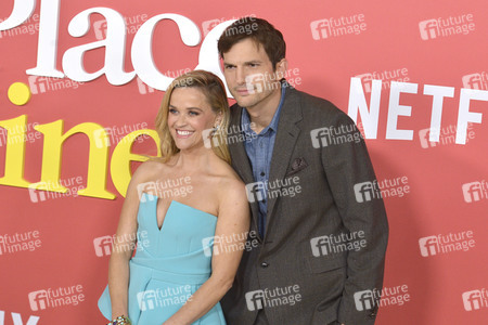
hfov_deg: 23.6
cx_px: 244
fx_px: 1166
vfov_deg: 15.9
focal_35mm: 86
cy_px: 162
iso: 1600
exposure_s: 1/320
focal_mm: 86
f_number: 6.3
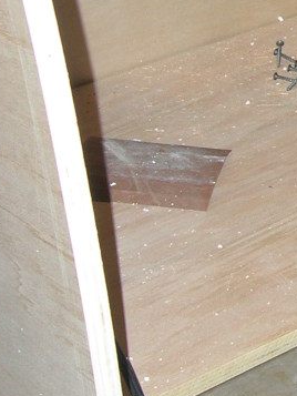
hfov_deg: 10.2
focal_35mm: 138
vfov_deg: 14.1
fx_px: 1578
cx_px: 504
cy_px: 0
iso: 64
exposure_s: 1/60.1
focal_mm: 7.8
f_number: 2.8
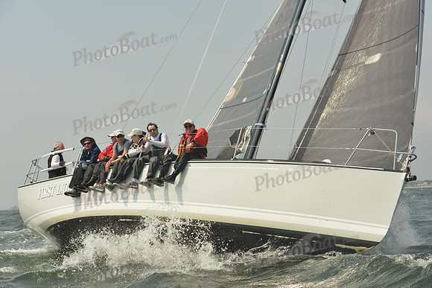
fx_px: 840
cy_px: 144
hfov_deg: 28.8
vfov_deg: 19.5
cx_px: 216
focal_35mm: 70
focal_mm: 70
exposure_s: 1/1250
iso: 320
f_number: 9
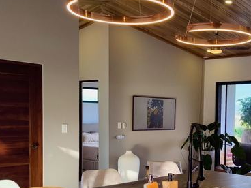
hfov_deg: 36.8
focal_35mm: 50
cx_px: 203
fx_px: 363
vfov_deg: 28.7
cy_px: 139
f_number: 1.65
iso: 100
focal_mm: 6.14
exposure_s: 1/100
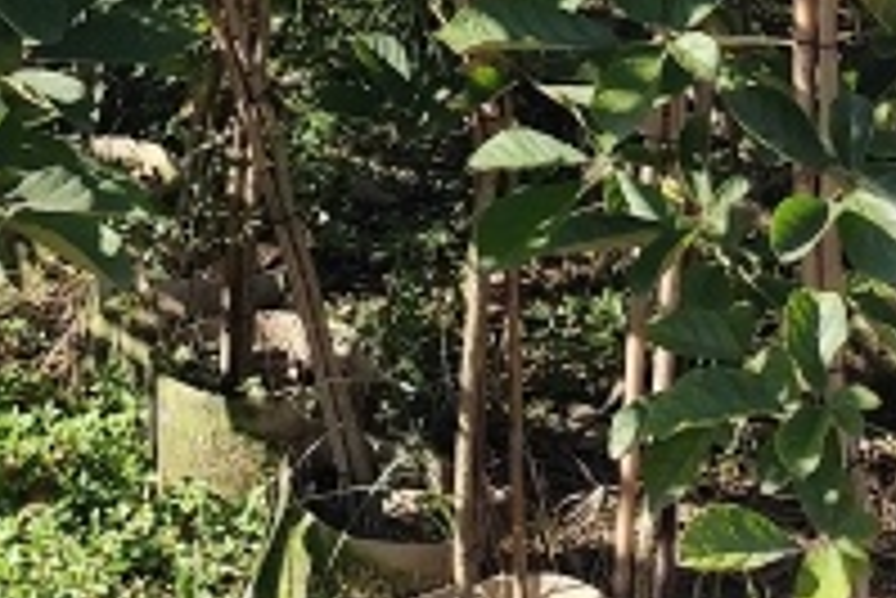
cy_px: -447
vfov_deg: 10.2
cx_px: 991
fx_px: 3188
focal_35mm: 128
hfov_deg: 15.6
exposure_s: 1/536
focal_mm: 6.19
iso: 50
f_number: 1.65
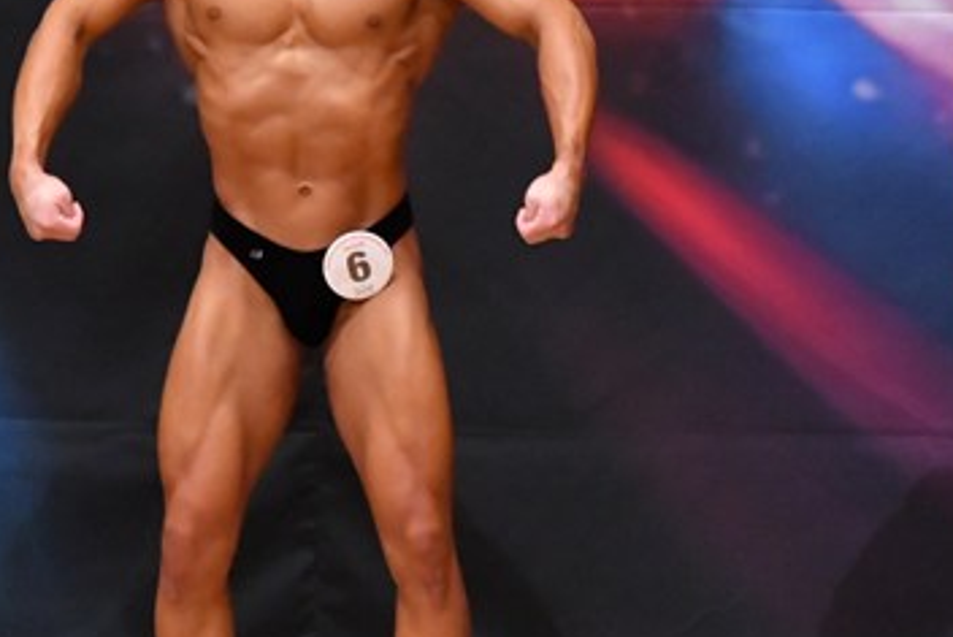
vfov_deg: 1.8
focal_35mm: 759
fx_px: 20100
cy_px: 355
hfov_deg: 2.7
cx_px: 648
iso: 8000
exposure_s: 1/400
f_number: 5.6
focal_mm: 230
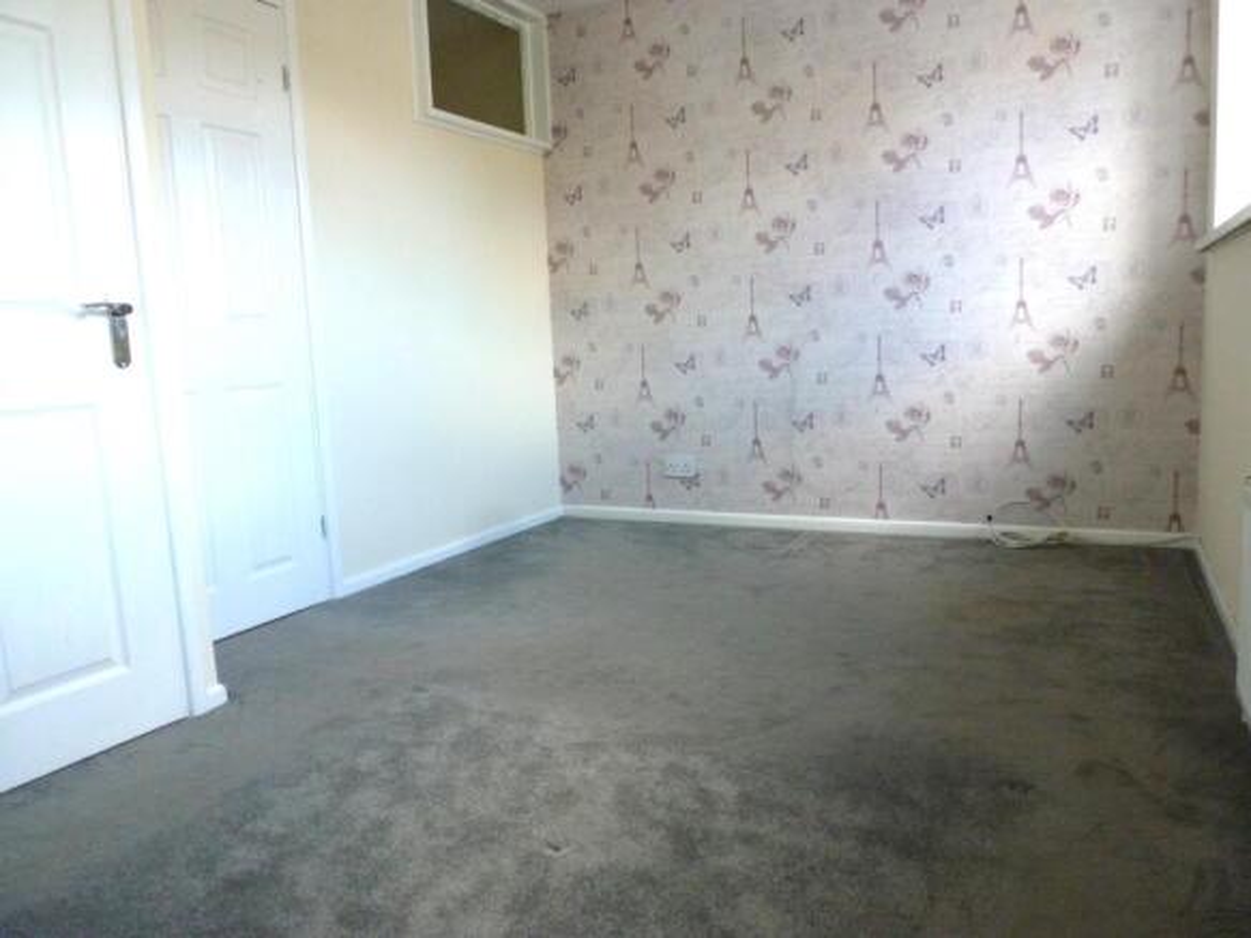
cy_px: 469
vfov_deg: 56.8
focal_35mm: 24
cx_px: 626
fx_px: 867
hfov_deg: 71.6
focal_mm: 4.3
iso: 400
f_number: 3.3
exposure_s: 1/60
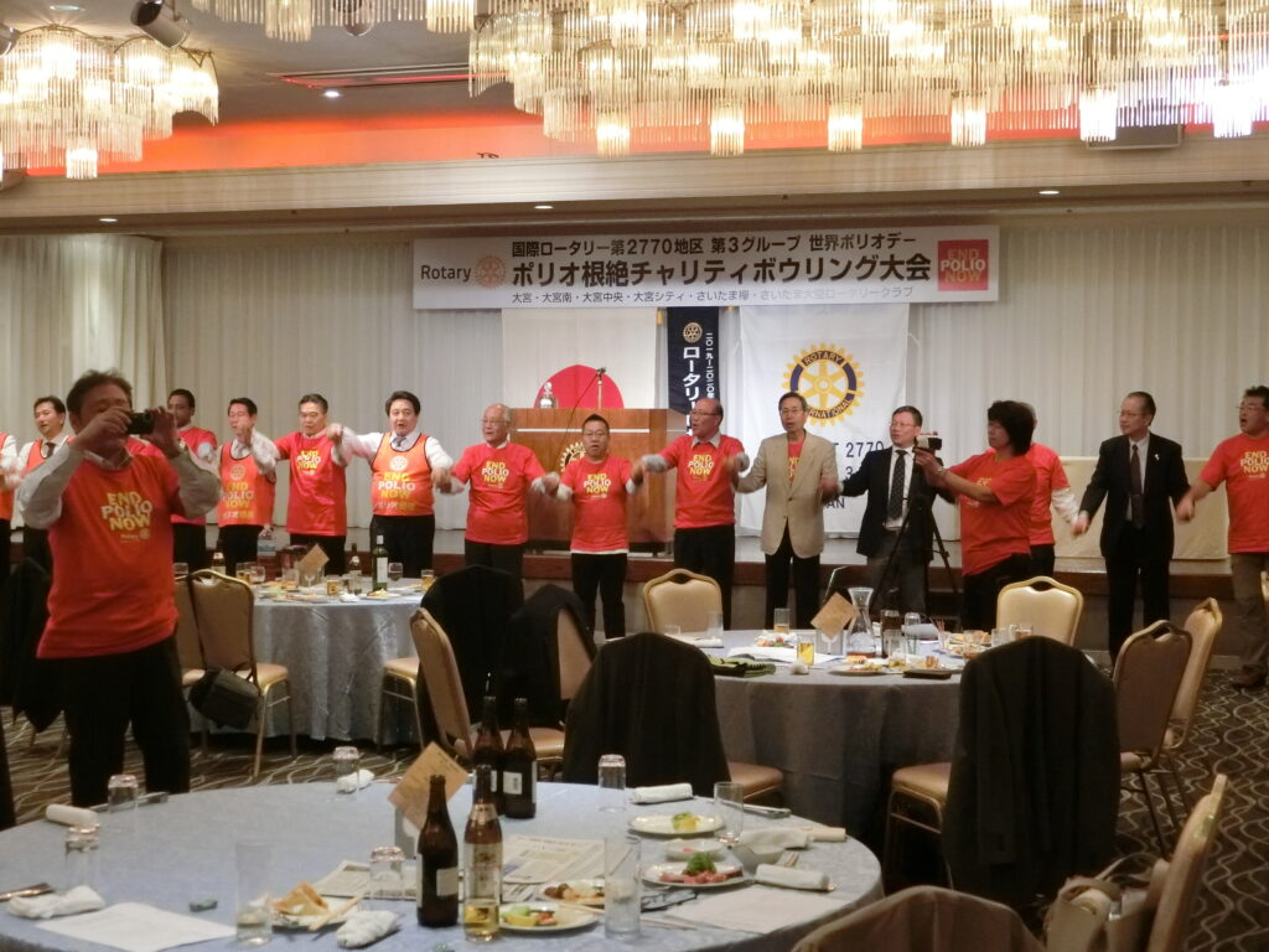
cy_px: 476
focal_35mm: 60
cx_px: 634
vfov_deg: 24.4
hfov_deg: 32.2
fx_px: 2200
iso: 1000
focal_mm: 12.8
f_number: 3.8
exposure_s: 1/60
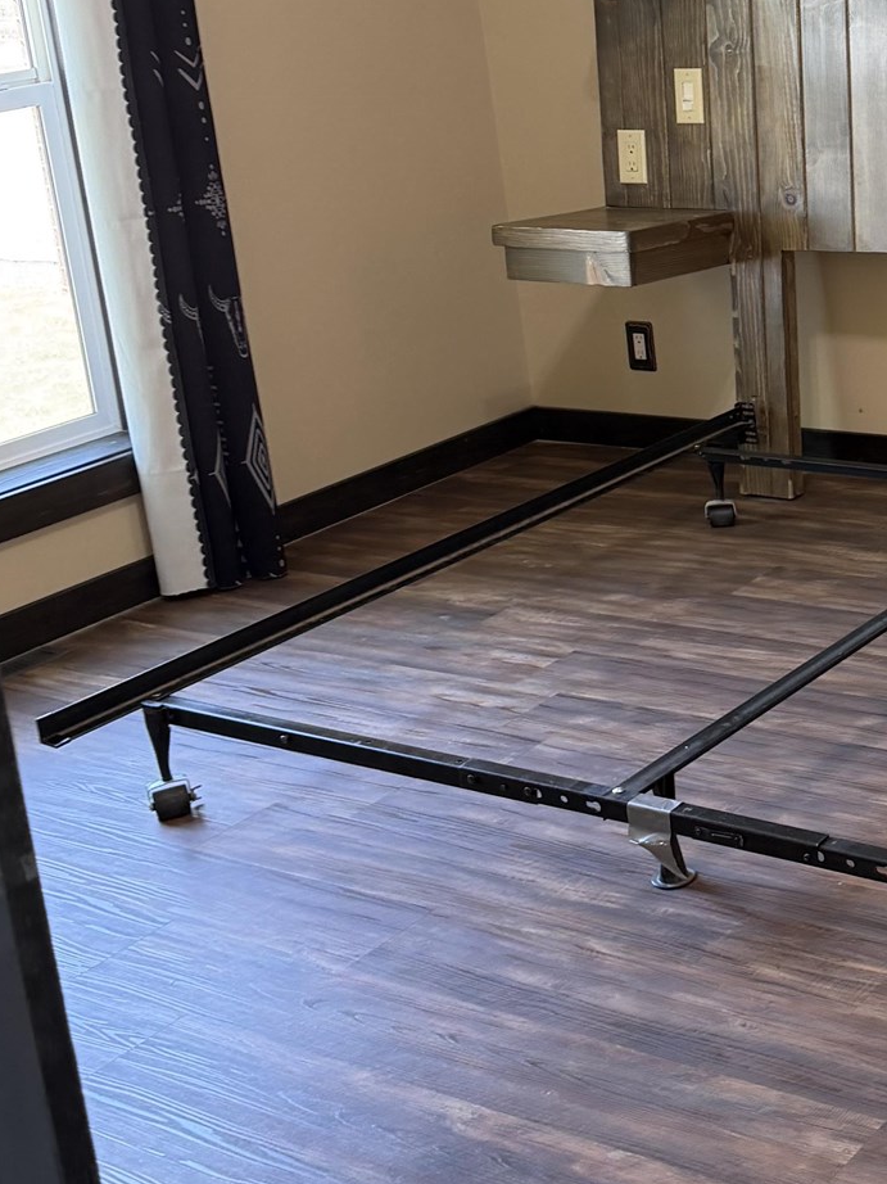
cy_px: 354
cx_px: 970
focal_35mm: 60
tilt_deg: -14.0
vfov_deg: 31.8
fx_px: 2051
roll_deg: +3.2
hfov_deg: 23.0
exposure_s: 1/60
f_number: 1.78
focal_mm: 6.76
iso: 160
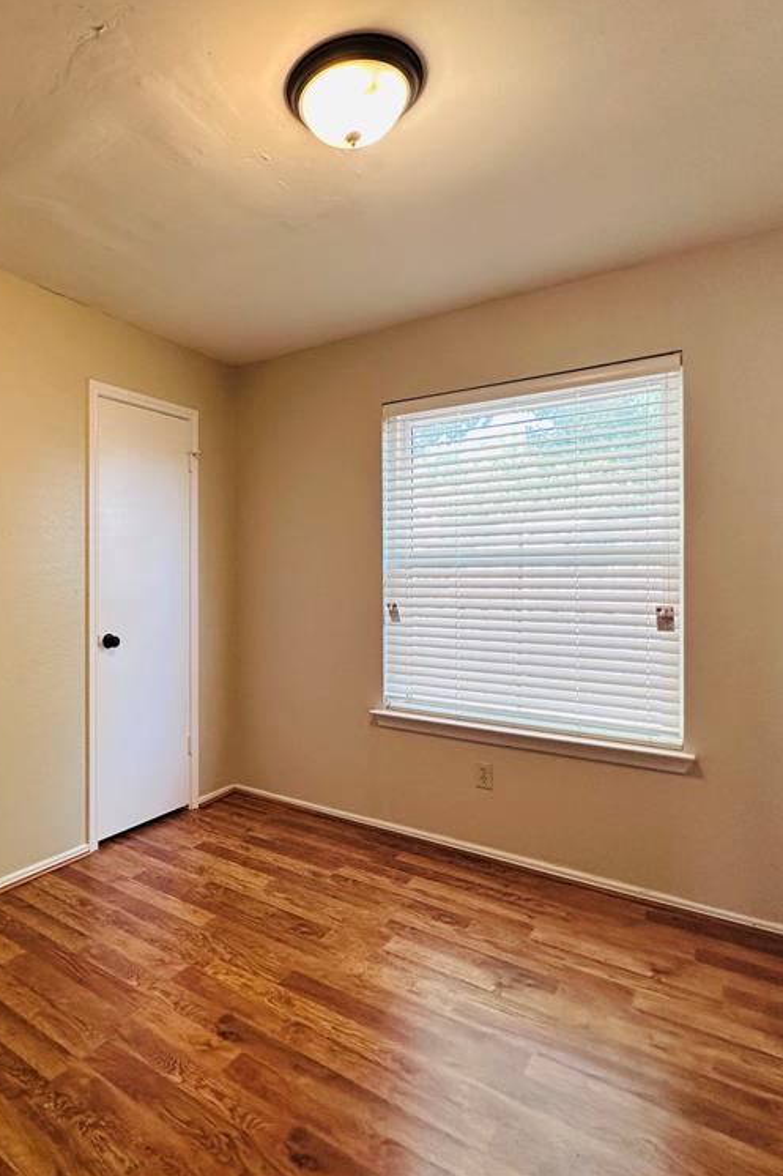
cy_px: 574
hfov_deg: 59.6
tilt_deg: +0.4
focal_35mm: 20
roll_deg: +0.6
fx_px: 653
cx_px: 228
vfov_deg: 84.0
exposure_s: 1/60
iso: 200
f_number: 2.2
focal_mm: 2.22
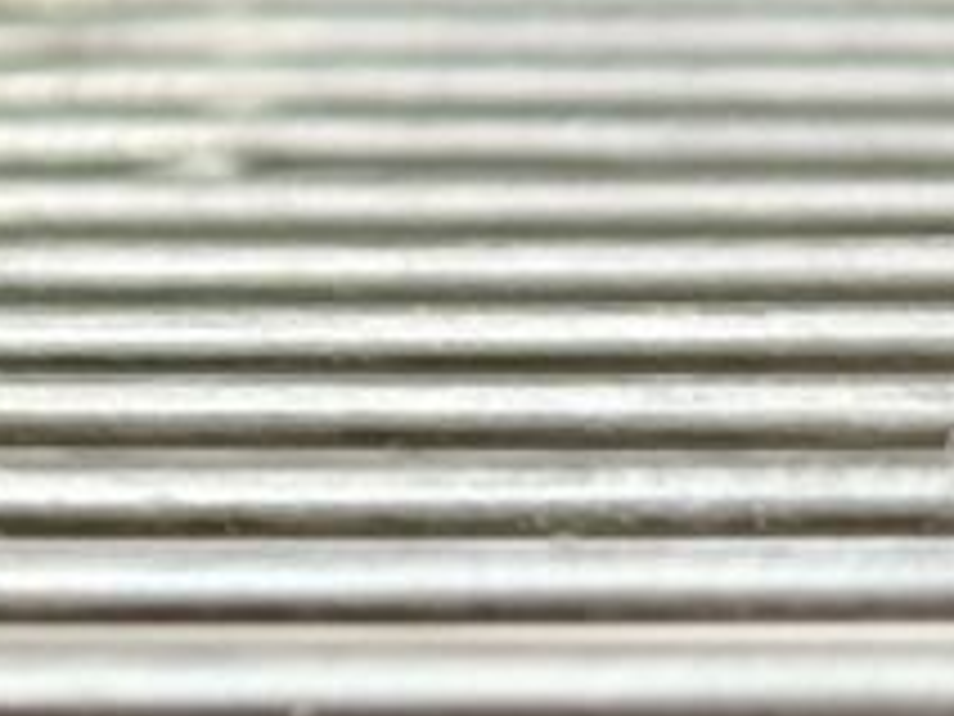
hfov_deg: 6.3
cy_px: -716
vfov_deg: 5.0
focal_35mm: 295
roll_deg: +2.6
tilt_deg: -3.5
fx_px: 8130
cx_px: -1647
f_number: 1.6
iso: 64
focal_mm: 5.96
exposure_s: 1/50
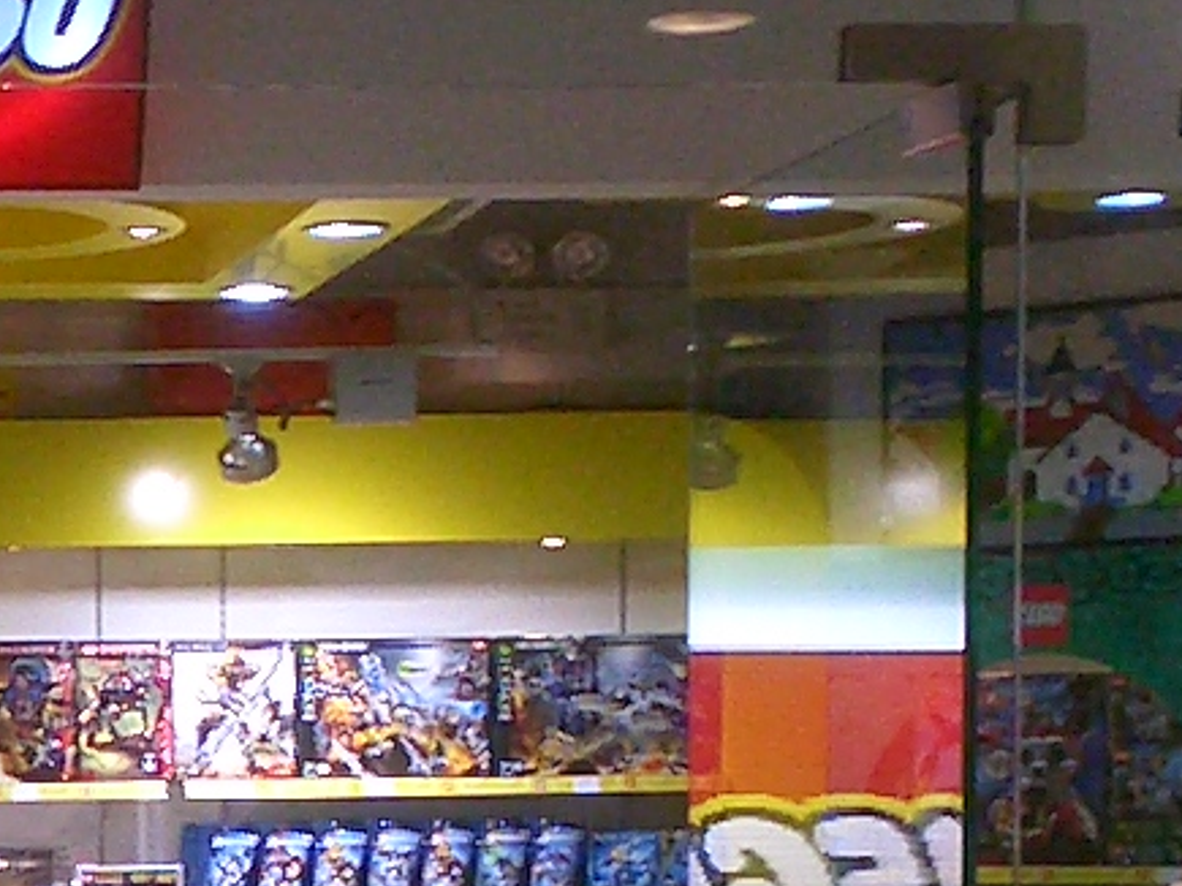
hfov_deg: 13.8
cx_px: -514
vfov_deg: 10.6
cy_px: 1234
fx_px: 4643
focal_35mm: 136
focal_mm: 5.6
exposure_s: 1/60
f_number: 3.5
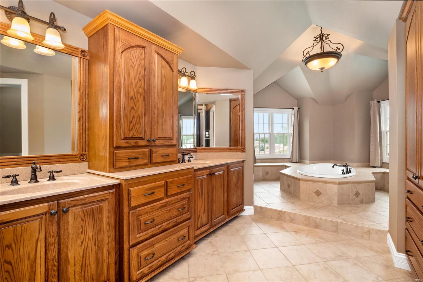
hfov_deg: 96.7
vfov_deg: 73.8
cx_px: 212
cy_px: 141
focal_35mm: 16
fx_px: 188
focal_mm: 8
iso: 640
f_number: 9
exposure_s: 1/50
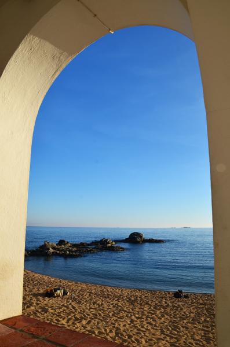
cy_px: 174
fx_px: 260
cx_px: 115
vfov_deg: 67.5
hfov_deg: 47.7
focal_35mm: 27
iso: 320
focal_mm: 18
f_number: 10
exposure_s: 1/250
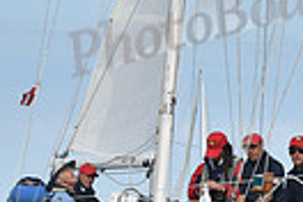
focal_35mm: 430
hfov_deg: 4.7
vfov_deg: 3.2
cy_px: 104
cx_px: 512
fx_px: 3619
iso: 320
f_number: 9
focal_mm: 98
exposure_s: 1/1000
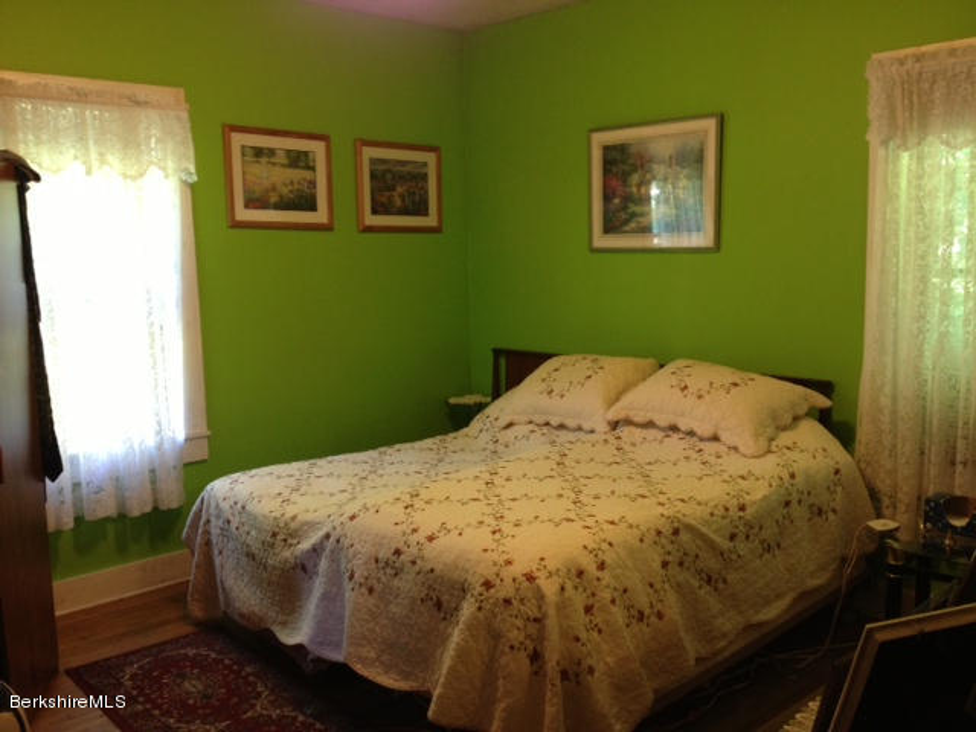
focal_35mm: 35
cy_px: 366
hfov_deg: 52.6
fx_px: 987
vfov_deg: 40.7
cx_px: 488
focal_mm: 4.28
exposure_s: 1/20
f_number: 2.4
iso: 125
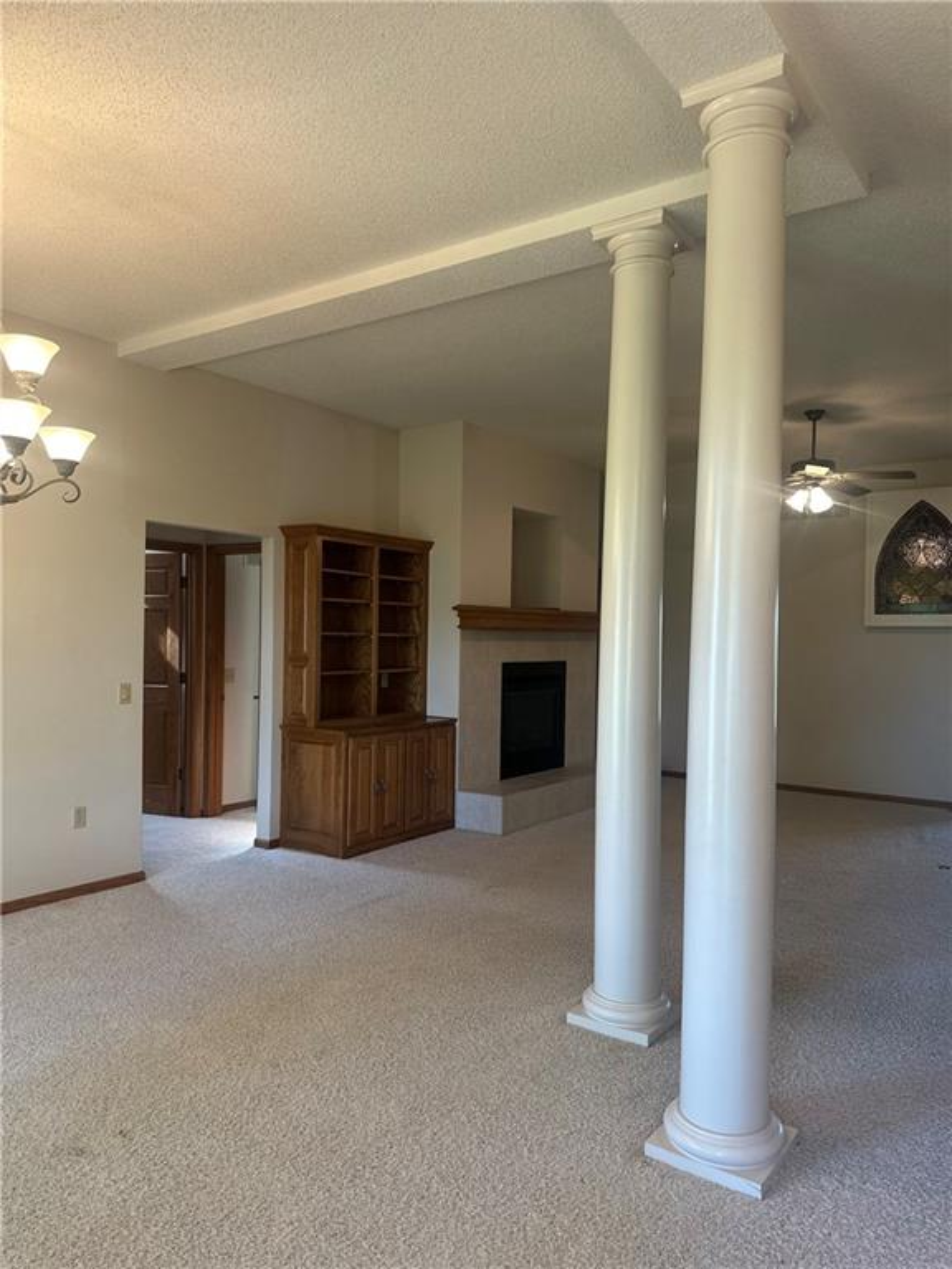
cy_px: 634
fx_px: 880
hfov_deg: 56.8
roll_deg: +0.0
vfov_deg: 71.6
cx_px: 476
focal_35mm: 24
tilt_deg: +0.4
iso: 160
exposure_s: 1/120
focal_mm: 6.86
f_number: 1.78
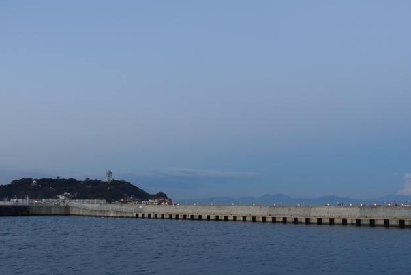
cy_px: 135
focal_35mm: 39
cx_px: 262
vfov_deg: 34.3
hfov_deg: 48.9
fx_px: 446
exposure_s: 1/30
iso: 125
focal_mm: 8.8
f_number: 1.8
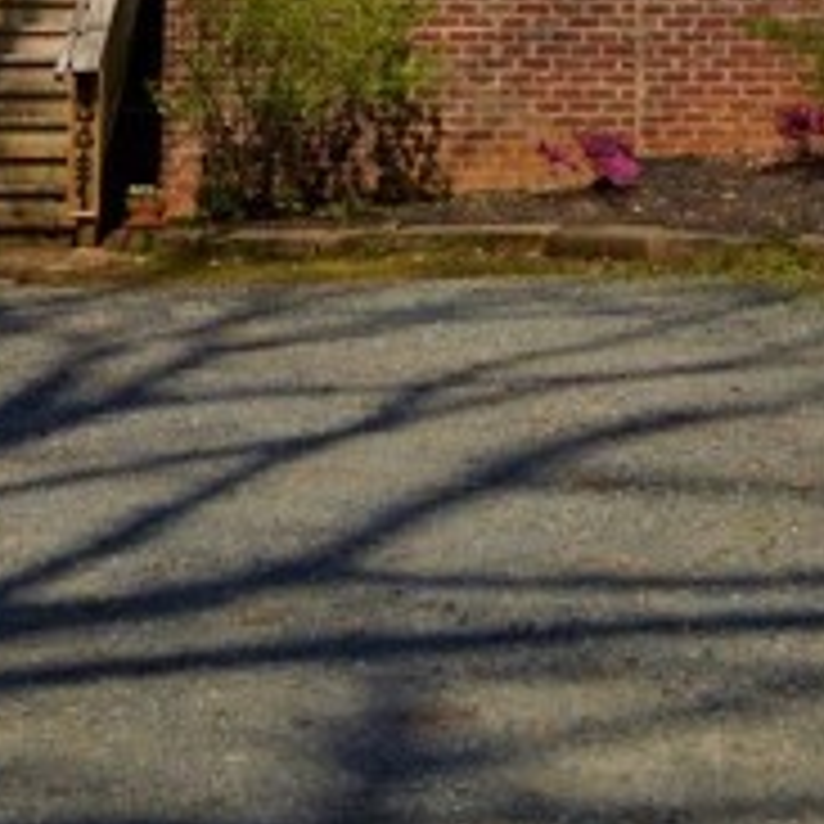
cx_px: 509
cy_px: -536
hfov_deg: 16.3
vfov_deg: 14.7
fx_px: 2882
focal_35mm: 107
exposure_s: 1/4000
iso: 220
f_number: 3.8
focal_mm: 20
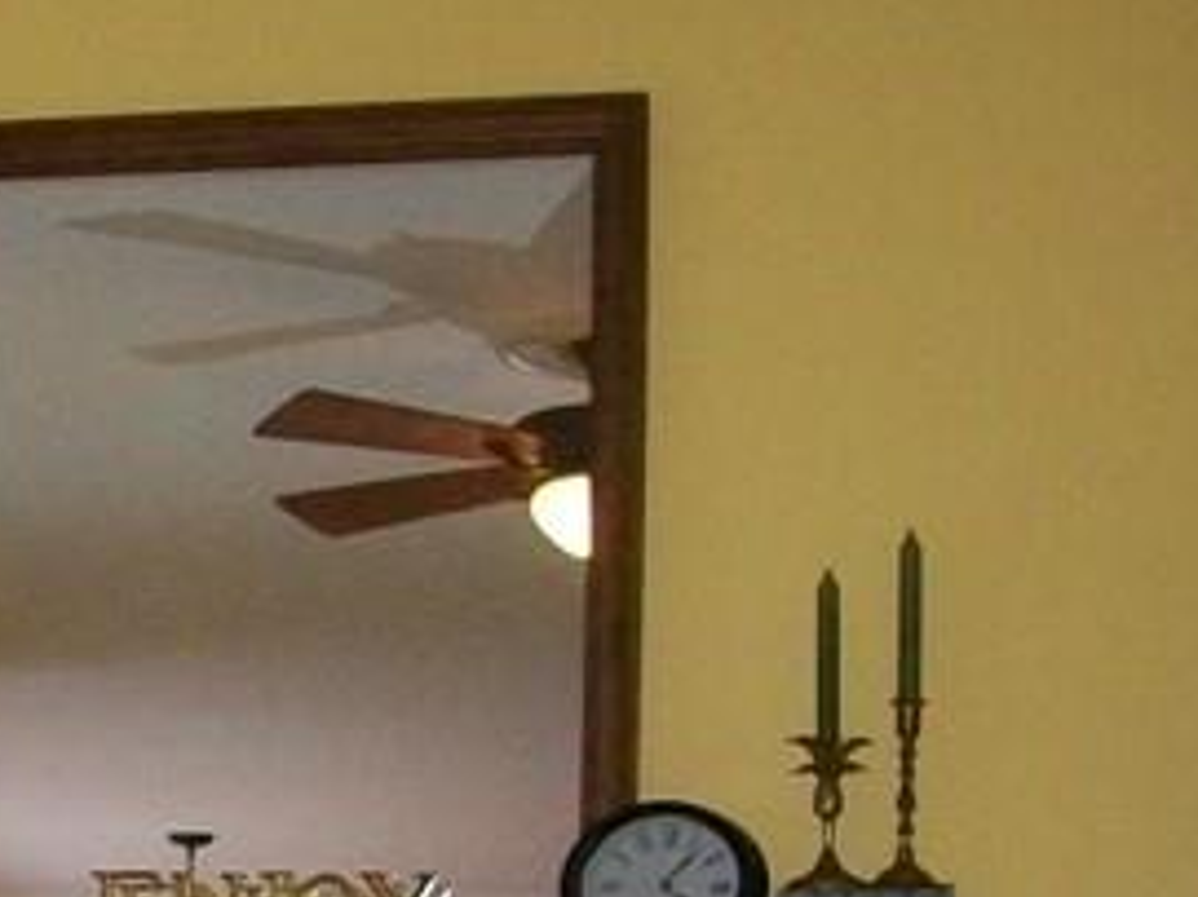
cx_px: -955
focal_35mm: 136
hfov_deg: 13.1
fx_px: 4705
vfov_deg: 10.5
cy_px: 1365
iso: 160
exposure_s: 1/60
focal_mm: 6
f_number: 2.7
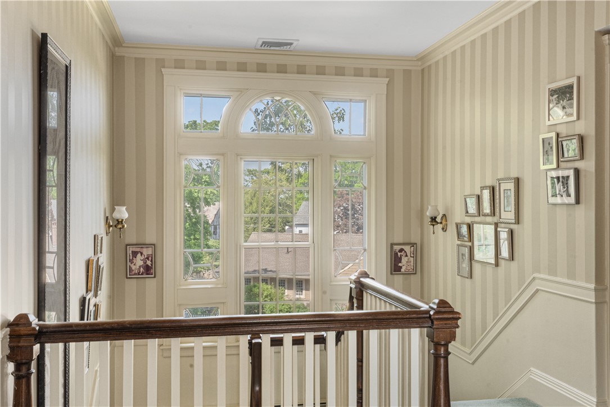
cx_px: 305
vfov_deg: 40.0
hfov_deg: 57.2
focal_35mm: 33
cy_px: 204
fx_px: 559
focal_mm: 22
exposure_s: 1.3
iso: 400
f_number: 16
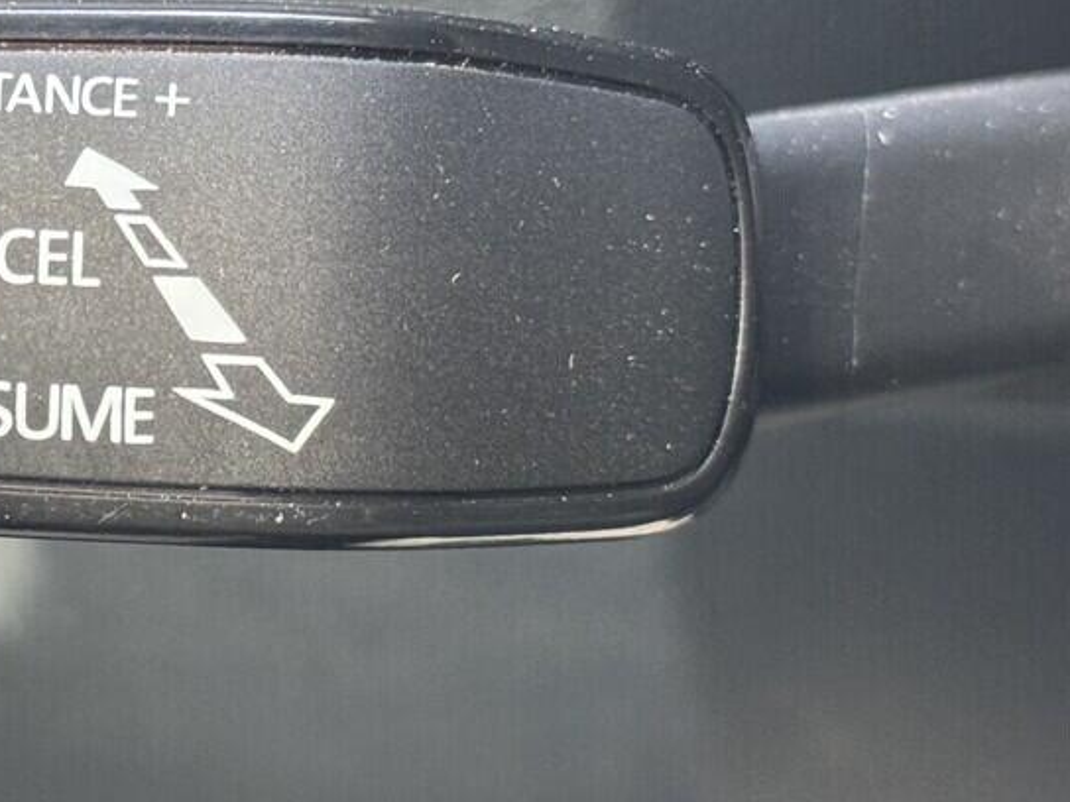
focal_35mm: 127
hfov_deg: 15.3
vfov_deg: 11.7
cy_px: 385
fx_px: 3926
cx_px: 35
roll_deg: +4.2
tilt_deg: -27.9
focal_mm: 6.76
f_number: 1.78
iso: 200
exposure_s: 1/60
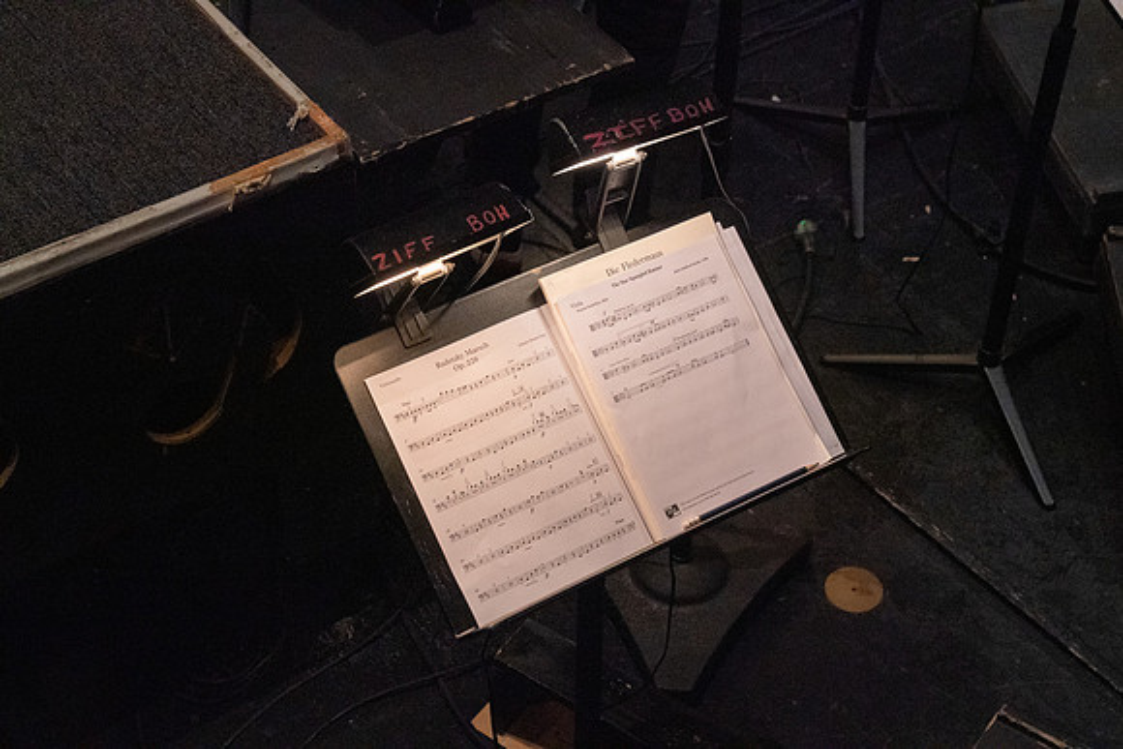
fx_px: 2184
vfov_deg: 19.5
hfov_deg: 28.8
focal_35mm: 70
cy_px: 374
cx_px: 562
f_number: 9
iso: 12800
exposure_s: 1/320
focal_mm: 70
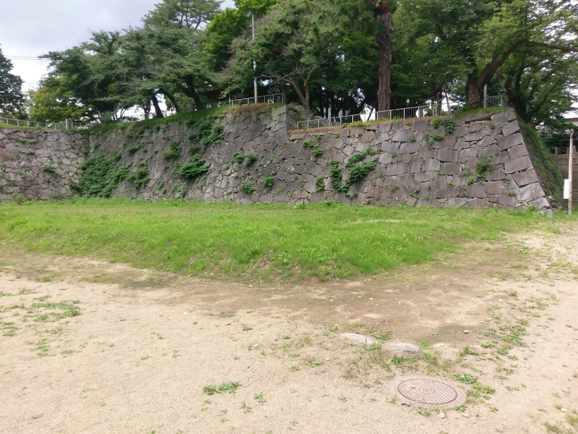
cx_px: 289
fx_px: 434
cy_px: 217
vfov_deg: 53.1
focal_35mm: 26
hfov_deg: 67.3
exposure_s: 1/828
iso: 100
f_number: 1.8
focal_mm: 4.58
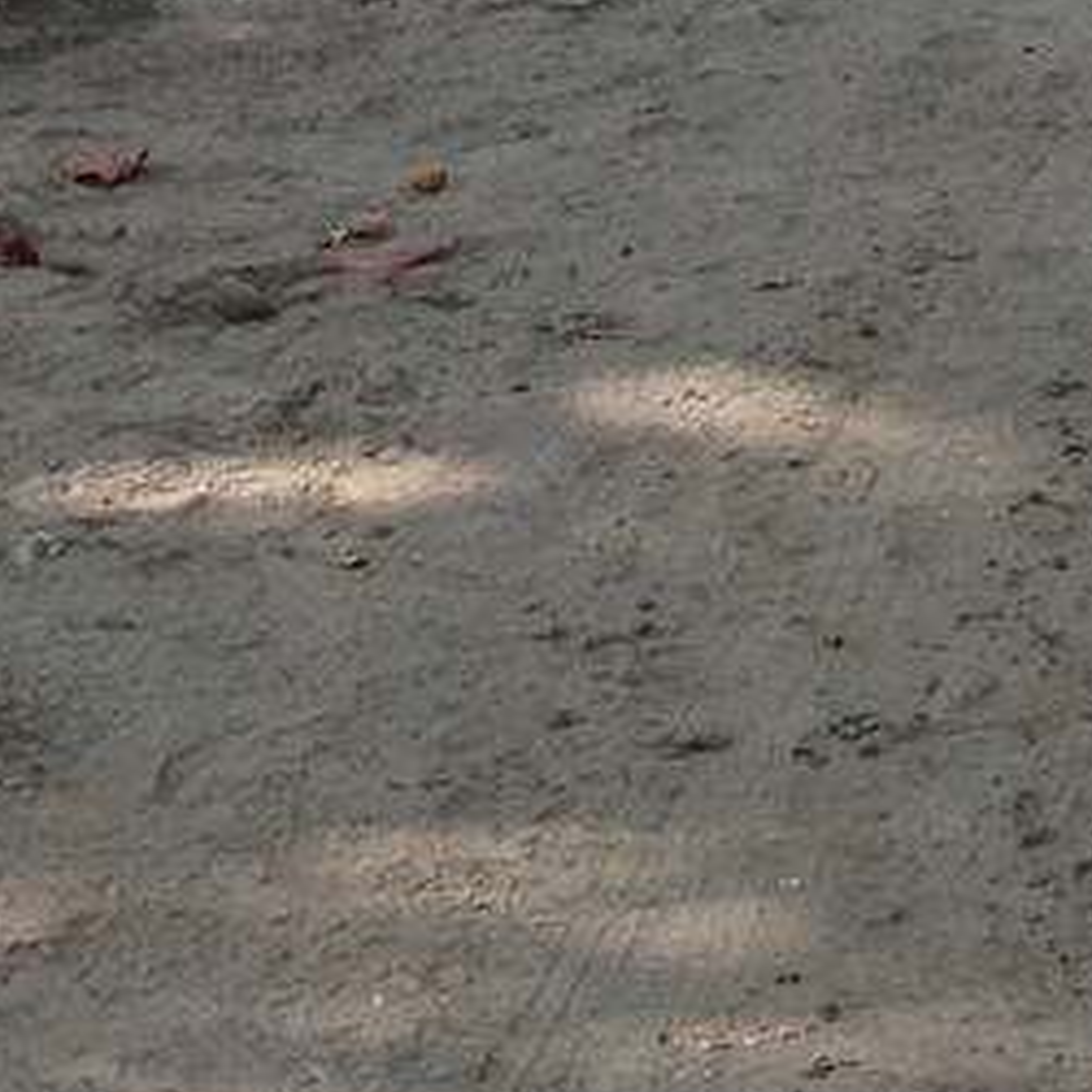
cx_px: 1192
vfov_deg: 7.7
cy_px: -2184
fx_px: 7031
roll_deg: +0.1
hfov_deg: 8.8
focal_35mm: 197
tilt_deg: +5.1
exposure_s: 1/259
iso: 50
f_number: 2.4
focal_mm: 4.28
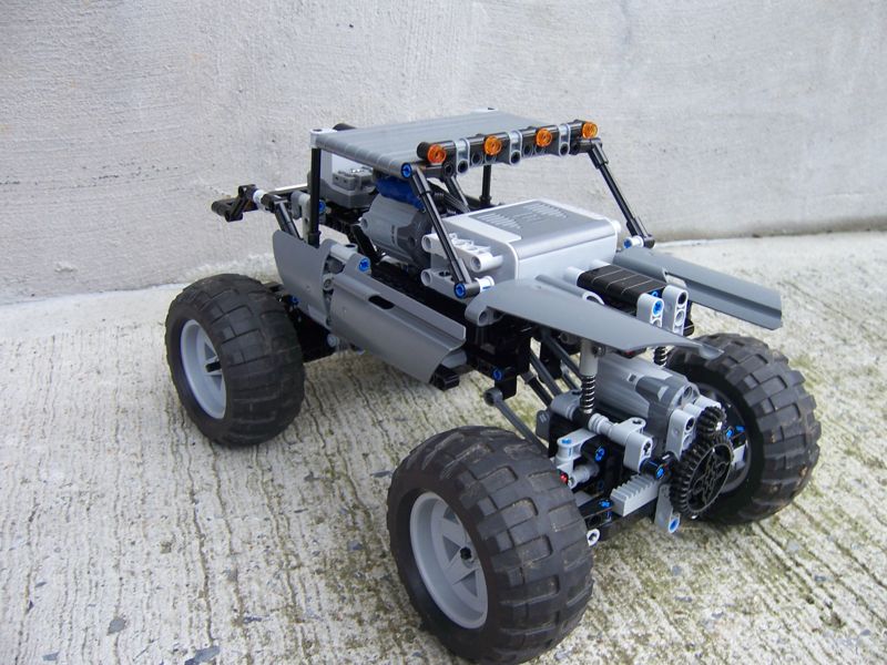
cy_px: 332
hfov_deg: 51.4
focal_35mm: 36
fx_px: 922
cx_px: 444
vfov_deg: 39.7
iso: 80
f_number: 2.8
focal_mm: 6.2
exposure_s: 1/125
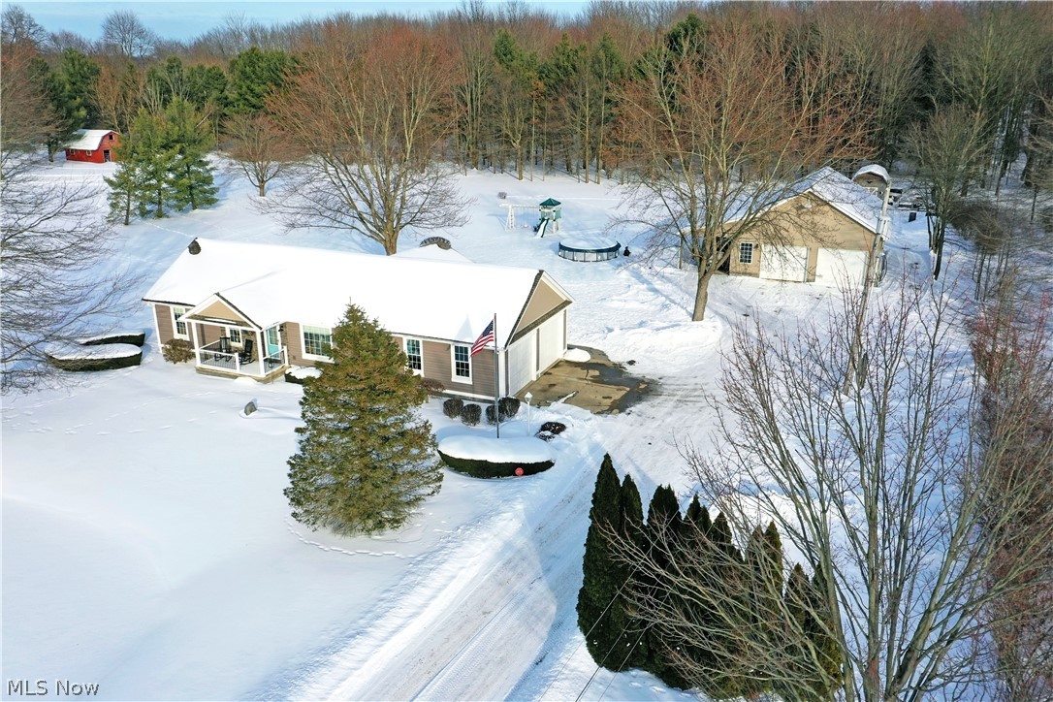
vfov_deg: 46.4
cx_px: 526
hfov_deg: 65.5
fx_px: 819
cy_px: 351
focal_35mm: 28
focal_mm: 10.26
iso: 100
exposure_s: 1/500
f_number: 6.3
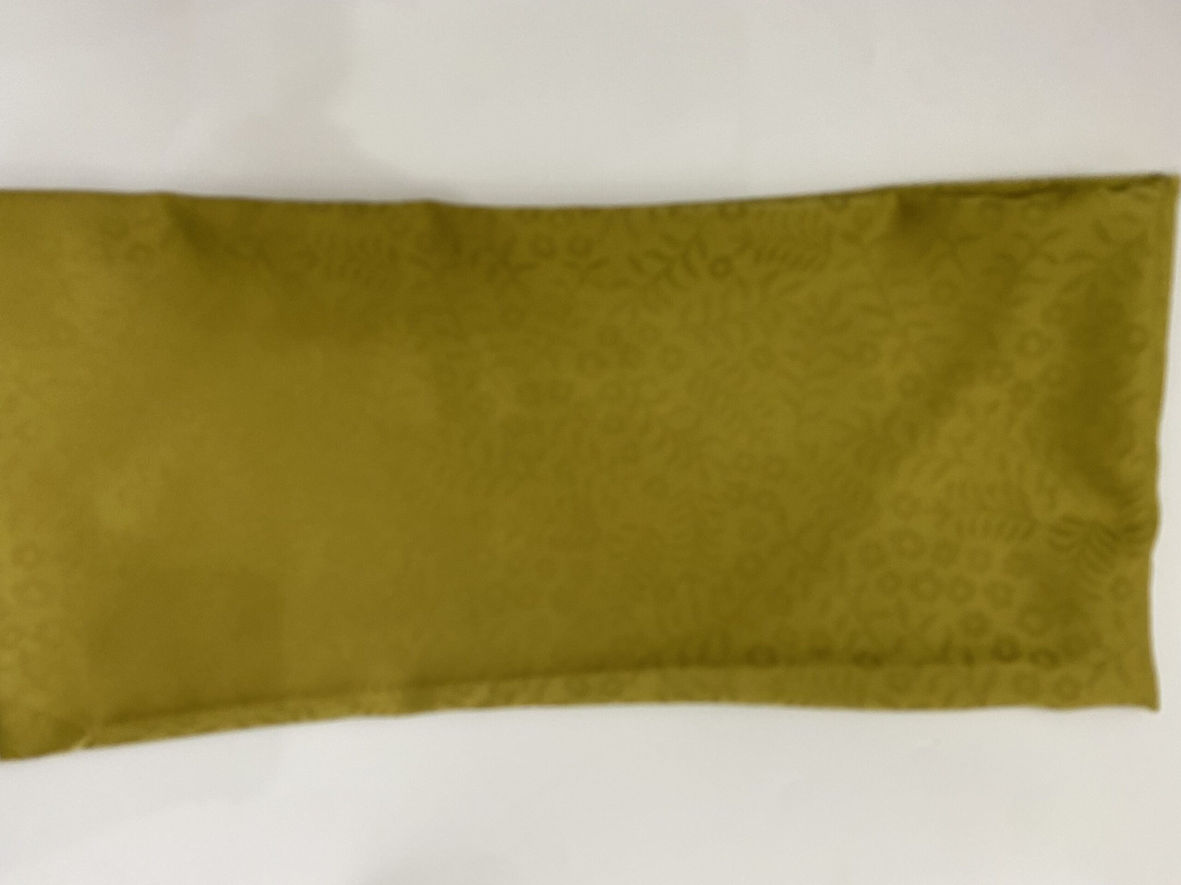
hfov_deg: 67.3
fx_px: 887
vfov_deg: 53.1
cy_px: 442
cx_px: 590
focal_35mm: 26
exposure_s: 1/75
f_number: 1.8
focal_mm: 4.25
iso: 125
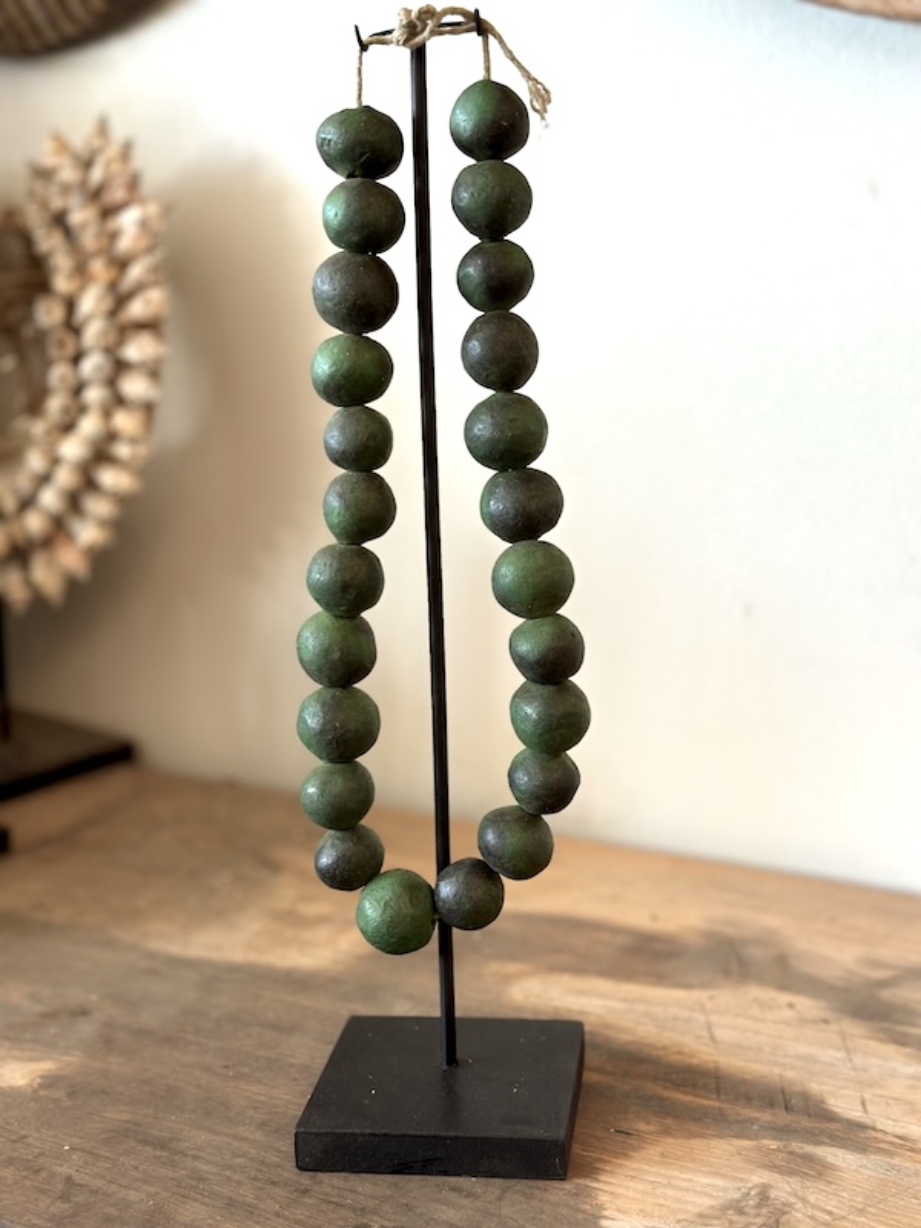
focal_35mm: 48
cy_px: 614
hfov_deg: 30.3
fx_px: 1703
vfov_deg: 39.7
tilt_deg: -9.9
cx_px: 460
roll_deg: -0.4
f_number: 1.78
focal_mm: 6.86
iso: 160
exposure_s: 1/60
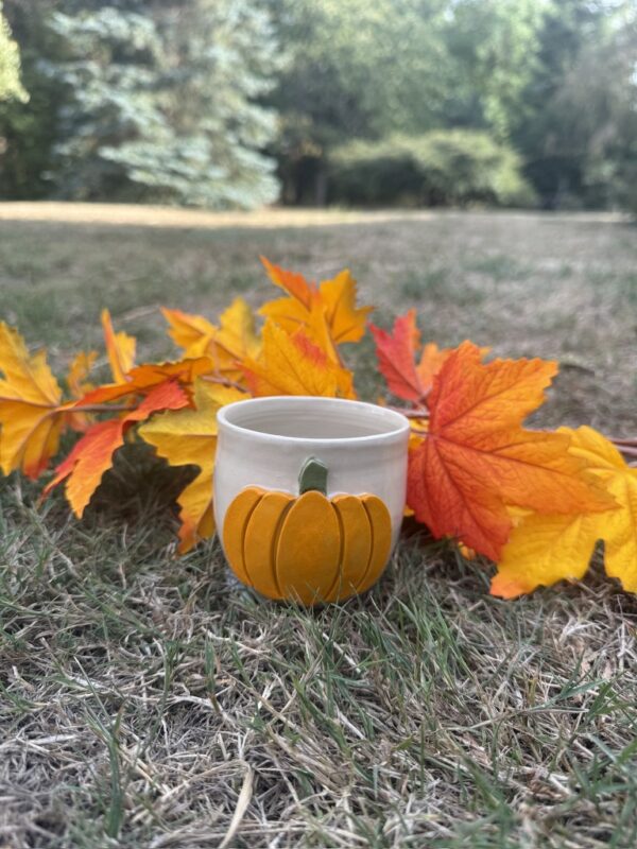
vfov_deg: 71.6
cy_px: 424
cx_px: 318
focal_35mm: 24
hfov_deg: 56.8
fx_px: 589
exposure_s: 1/551
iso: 80
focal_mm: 6.76
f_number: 1.78
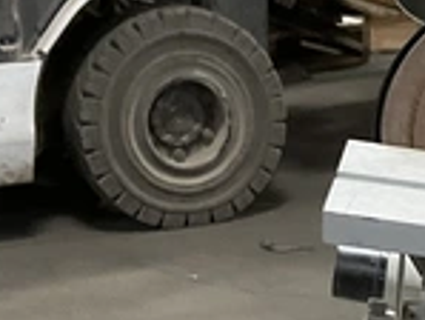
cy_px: 559
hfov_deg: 12.7
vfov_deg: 9.7
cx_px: 685
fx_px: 1794
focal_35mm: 146
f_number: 1.8
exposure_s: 1/40
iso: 320
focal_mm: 3
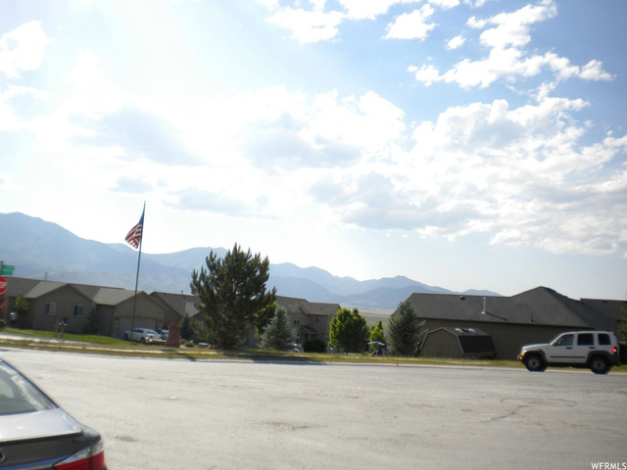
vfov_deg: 40.7
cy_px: 235
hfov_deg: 52.6
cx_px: 314
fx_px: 634
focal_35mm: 35
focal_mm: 6.3
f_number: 4.6
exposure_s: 1/1000
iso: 113
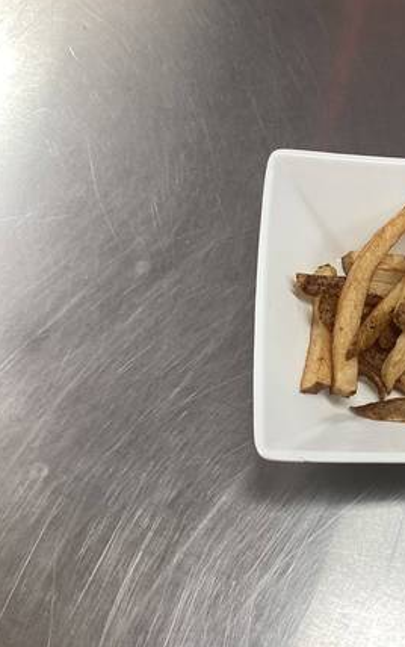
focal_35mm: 45
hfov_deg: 26.6
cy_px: 317
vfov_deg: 44.3
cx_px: 434
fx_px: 794
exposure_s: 1/60
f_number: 2.4
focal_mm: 3.3
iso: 50
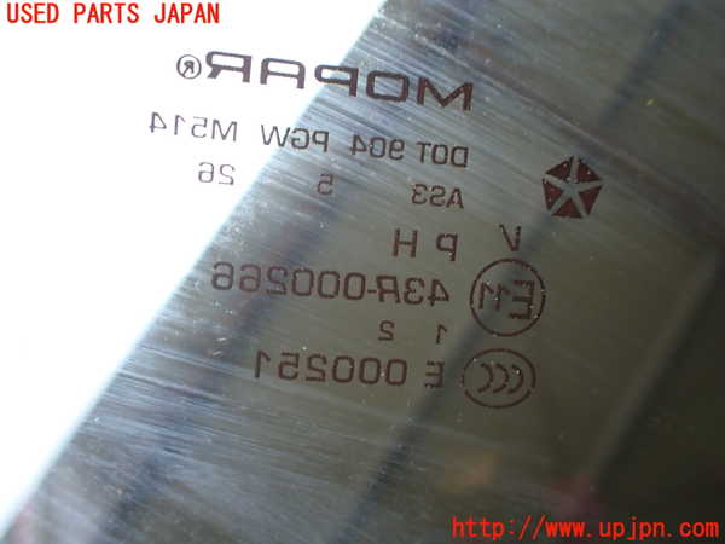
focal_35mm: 30
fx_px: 628
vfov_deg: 46.8
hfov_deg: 60.0
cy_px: 272
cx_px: 362
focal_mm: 5.4
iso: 200
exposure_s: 1/125
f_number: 2.3
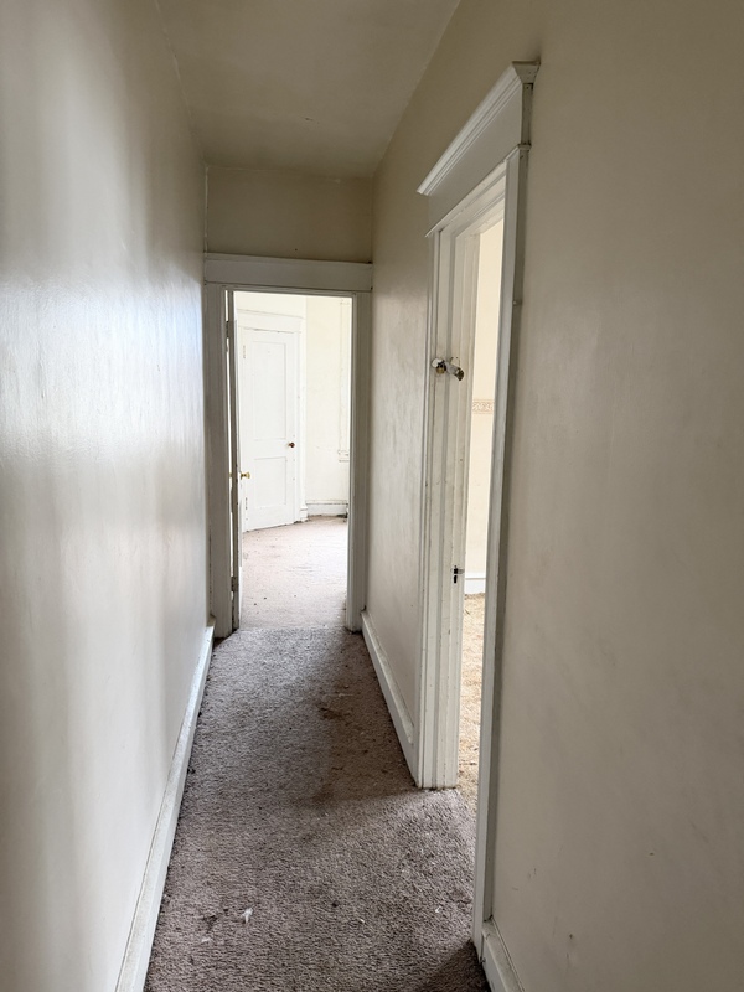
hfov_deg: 56.8
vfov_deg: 71.6
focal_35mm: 24
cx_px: 372
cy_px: 496
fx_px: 688
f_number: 1.78
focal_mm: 6.76
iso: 400
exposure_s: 1/60
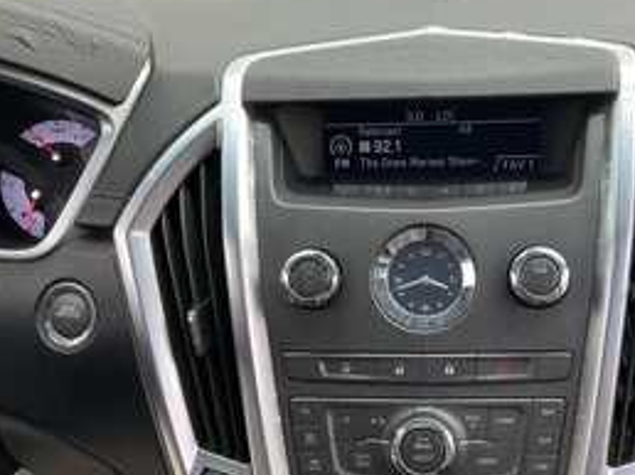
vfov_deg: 32.1
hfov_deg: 41.5
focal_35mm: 45
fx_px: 825
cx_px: 428
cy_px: 253
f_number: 1.8
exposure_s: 1/122
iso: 16
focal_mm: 3
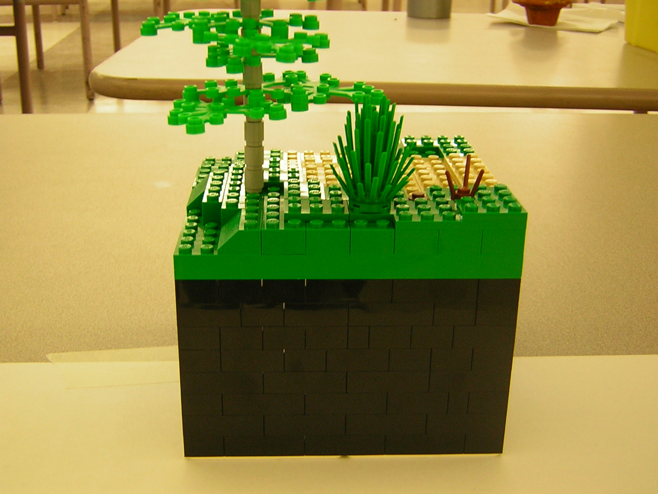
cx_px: 329
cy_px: 247
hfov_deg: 40.4
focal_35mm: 47
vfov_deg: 30.9
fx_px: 893
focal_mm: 6.1
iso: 65
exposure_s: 1/5.3
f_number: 2.9
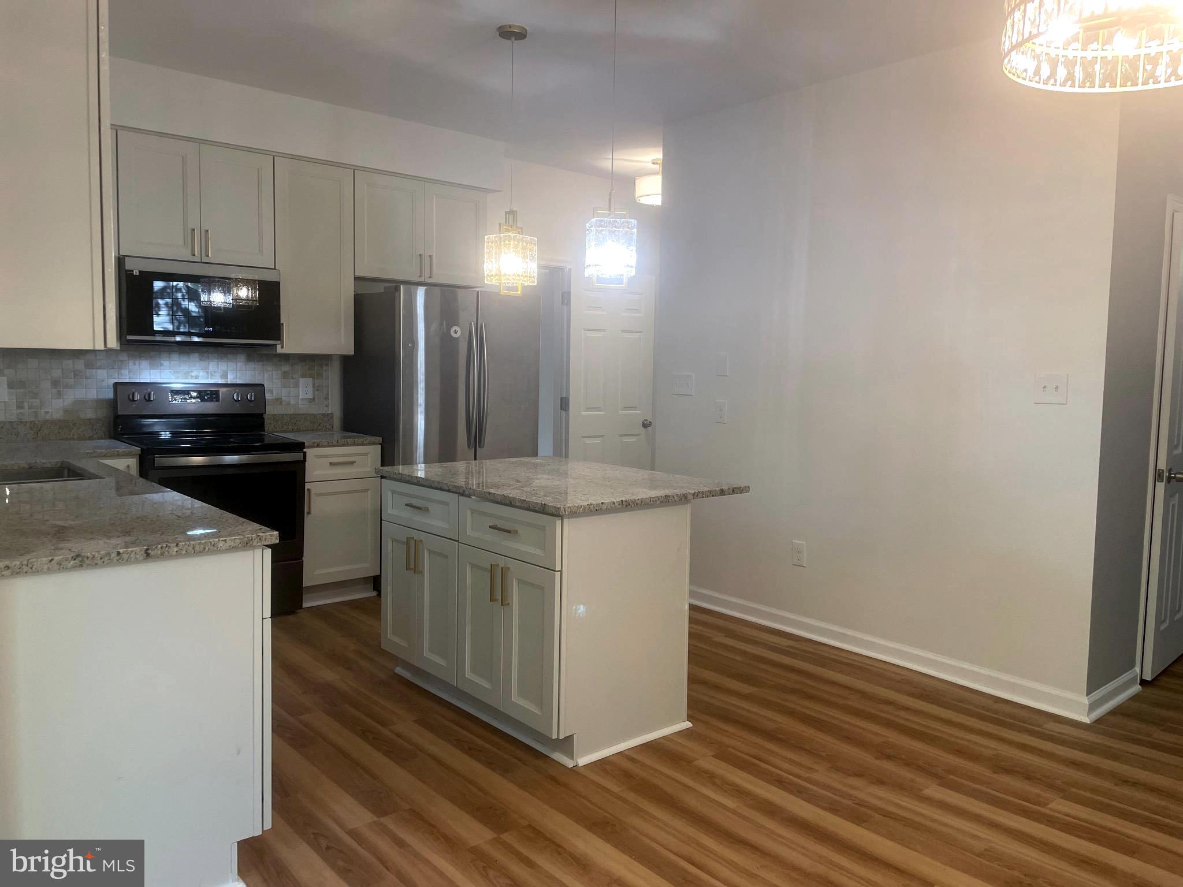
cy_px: 444
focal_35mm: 26
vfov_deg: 53.1
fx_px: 889
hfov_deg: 67.3
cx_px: 592
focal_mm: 4.2
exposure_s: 1/60
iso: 80
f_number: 1.6
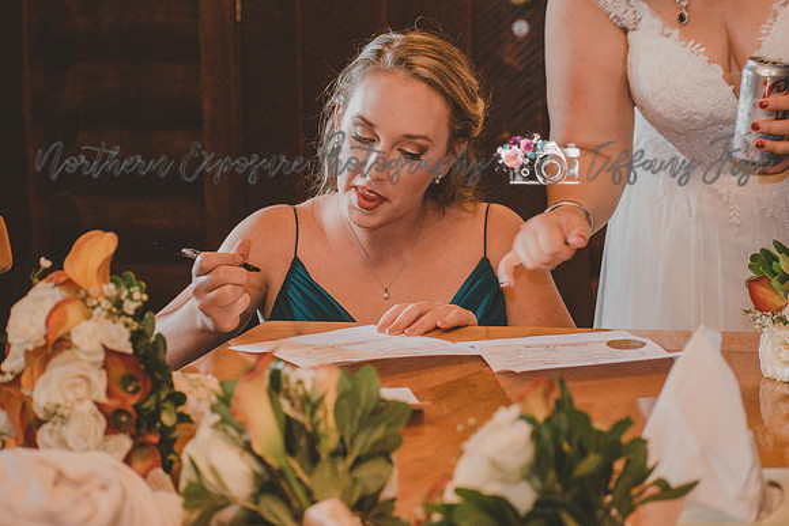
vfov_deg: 12.2
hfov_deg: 18.2
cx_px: 394
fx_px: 2466
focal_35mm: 112
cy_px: 263
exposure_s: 1/60
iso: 4000
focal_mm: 75
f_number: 4.8
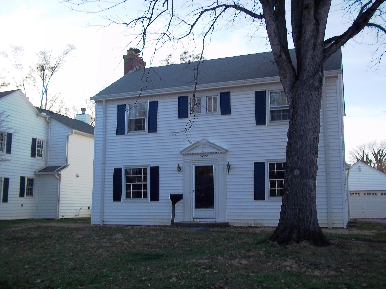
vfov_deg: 39.7
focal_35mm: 36
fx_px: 401
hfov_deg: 51.4
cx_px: 193
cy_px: 144
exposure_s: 1/80
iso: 80
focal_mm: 6.5
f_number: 8
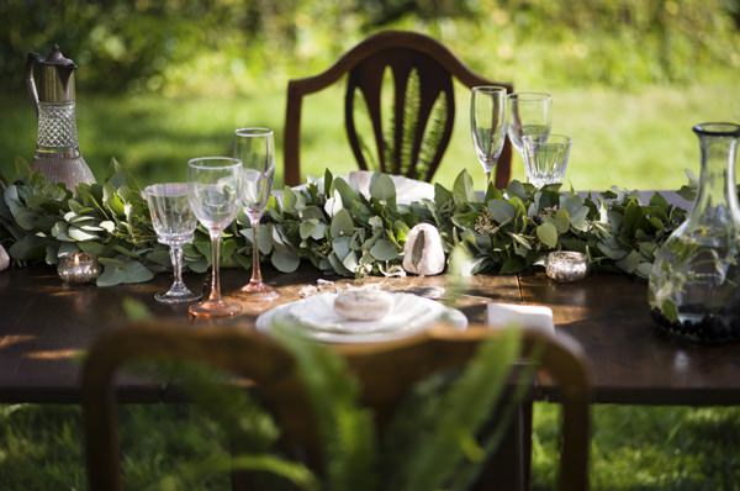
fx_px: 2155
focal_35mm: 105
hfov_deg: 19.5
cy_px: 246
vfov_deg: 13.0
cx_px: 370
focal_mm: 105
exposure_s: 1/2000
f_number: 3
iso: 320
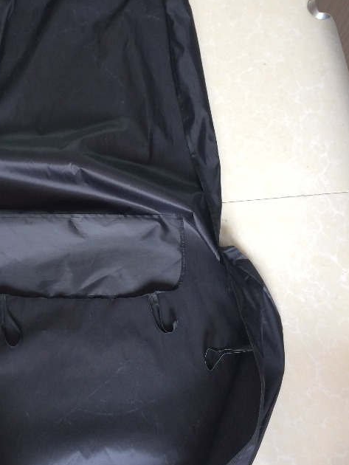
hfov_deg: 30.8
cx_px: 76
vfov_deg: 41.2
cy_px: 213
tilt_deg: -71.4
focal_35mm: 46
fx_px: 618
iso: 50
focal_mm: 4.15
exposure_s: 1/33
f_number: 2.2
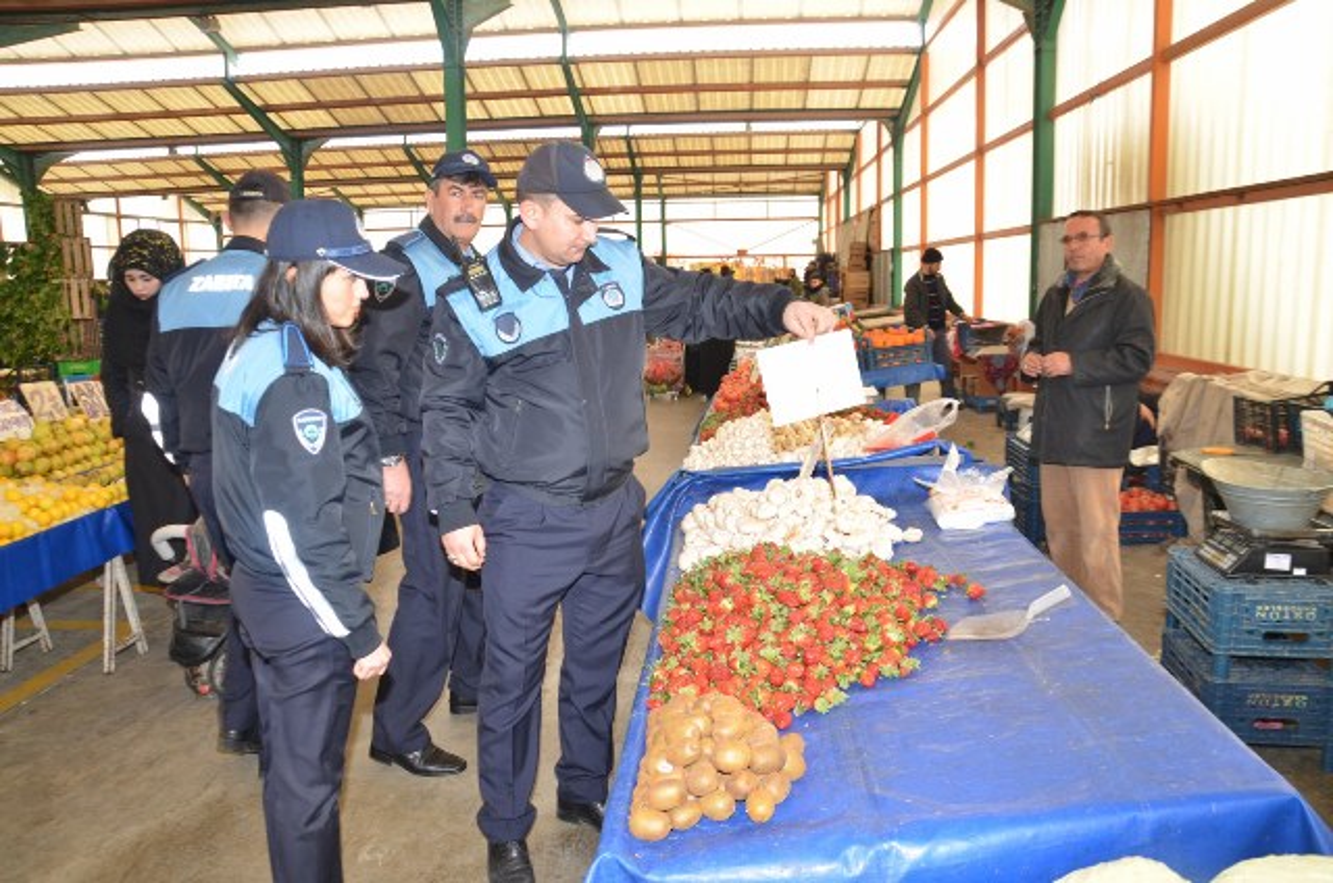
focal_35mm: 27
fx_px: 998
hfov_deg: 67.5
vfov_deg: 47.7
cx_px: 666
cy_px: 442
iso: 400
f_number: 5.6
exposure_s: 1/60
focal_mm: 18
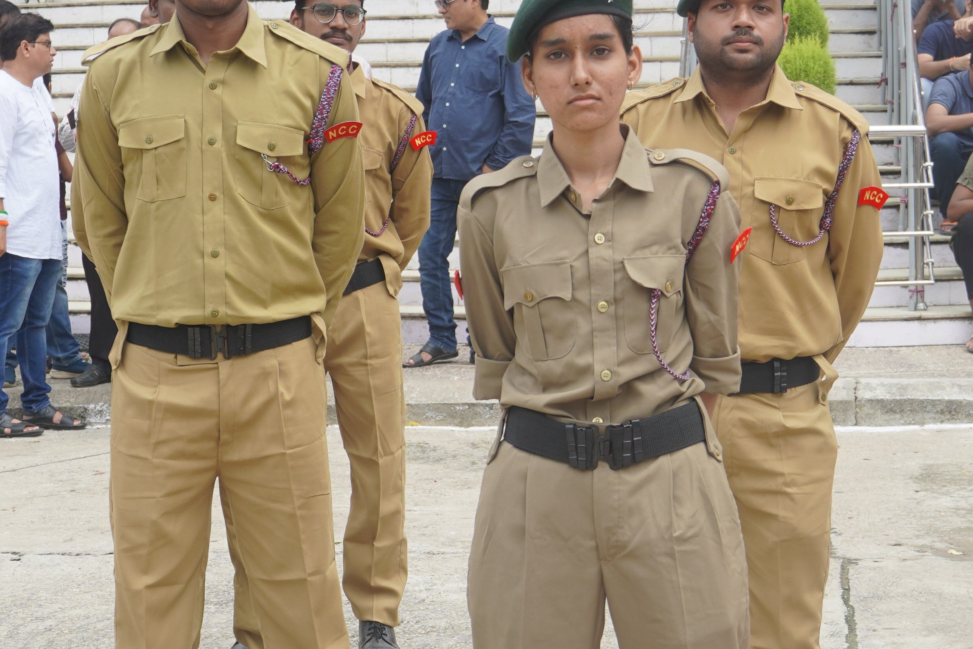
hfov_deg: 18.7
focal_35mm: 109
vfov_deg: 12.6
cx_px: 574
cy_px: 422
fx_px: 2946
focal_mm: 30
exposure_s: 1/400
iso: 100
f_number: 5
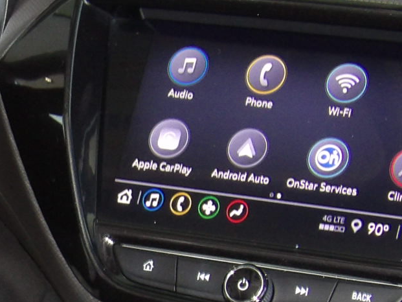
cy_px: 329
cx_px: -43
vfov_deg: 7.7
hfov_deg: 10.2
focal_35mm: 192
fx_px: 2230
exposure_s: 1/29
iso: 250
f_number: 3.8
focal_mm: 8.2
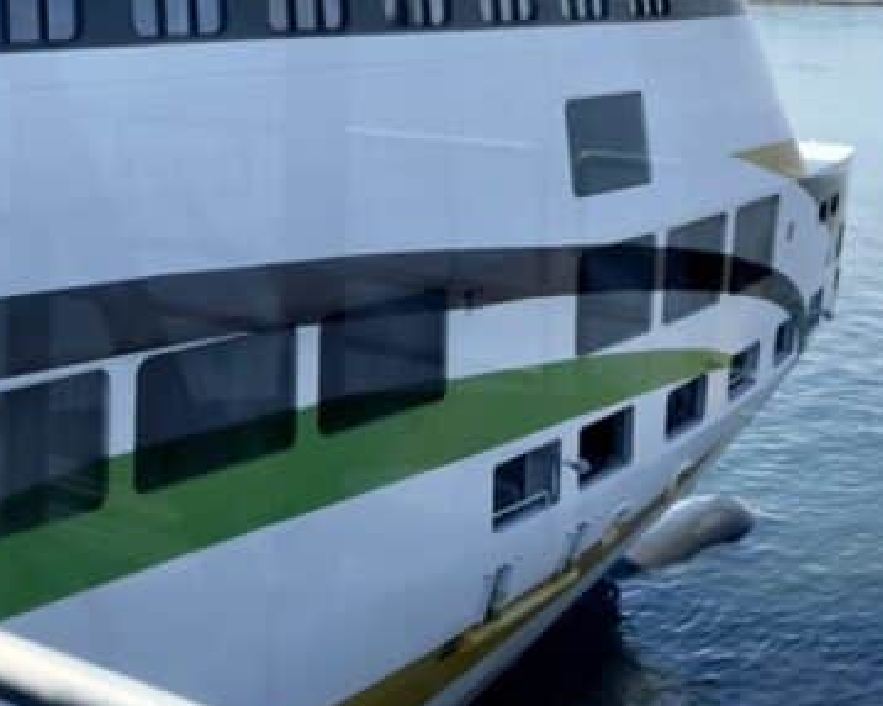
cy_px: -178
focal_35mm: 67
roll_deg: +0.4
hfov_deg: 28.3
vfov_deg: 21.0
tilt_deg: +4.7
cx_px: 483
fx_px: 1750
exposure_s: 1/3610
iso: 64
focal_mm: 6.76
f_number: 1.78
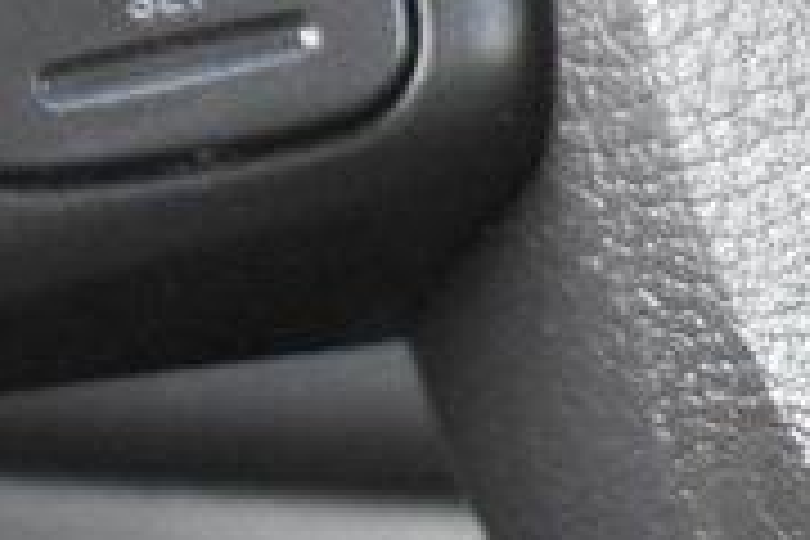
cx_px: 1858
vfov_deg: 2.9
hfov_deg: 4.3
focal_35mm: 470
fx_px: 10571
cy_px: 306
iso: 3200
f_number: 5.6
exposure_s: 1/125
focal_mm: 55
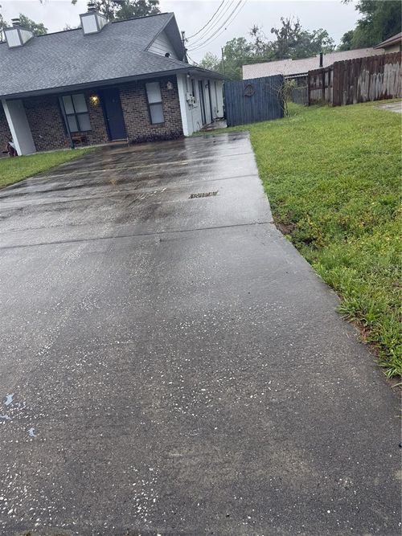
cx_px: 201
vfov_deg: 71.6
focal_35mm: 24
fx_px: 372
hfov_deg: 56.8
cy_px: 268
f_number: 1.78
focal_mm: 6.76
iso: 80
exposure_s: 1/481
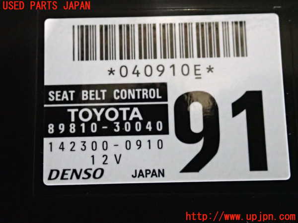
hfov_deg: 31.2
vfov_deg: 23.7
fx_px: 534
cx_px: 149
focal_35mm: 62
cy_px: 112
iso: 3200
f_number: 3.6
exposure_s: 1/160
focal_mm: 11.09
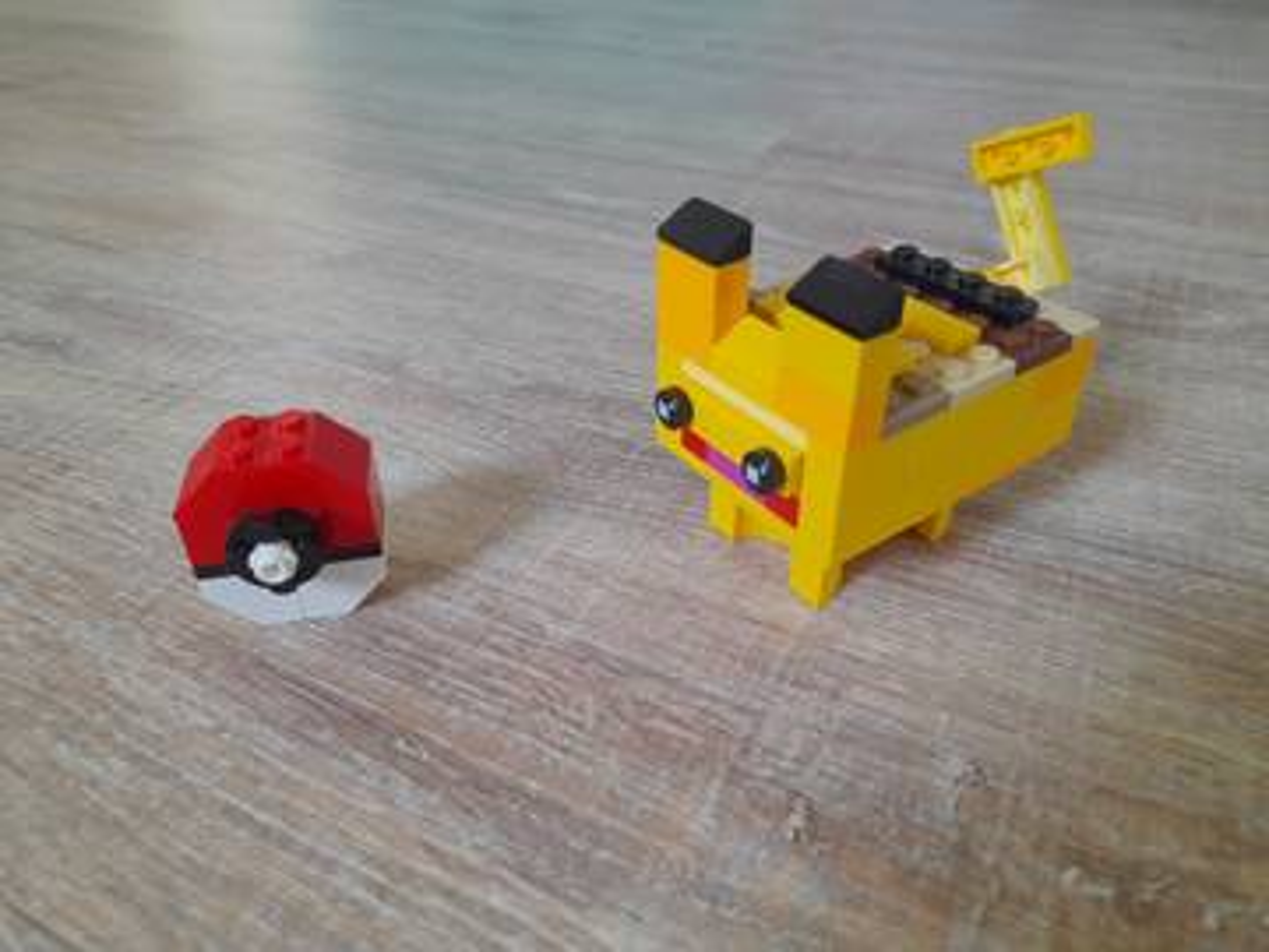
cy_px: 476
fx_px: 916
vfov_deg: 54.9
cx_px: 634
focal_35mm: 25
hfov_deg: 69.4
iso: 200
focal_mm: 4.6
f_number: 2
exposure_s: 1/50
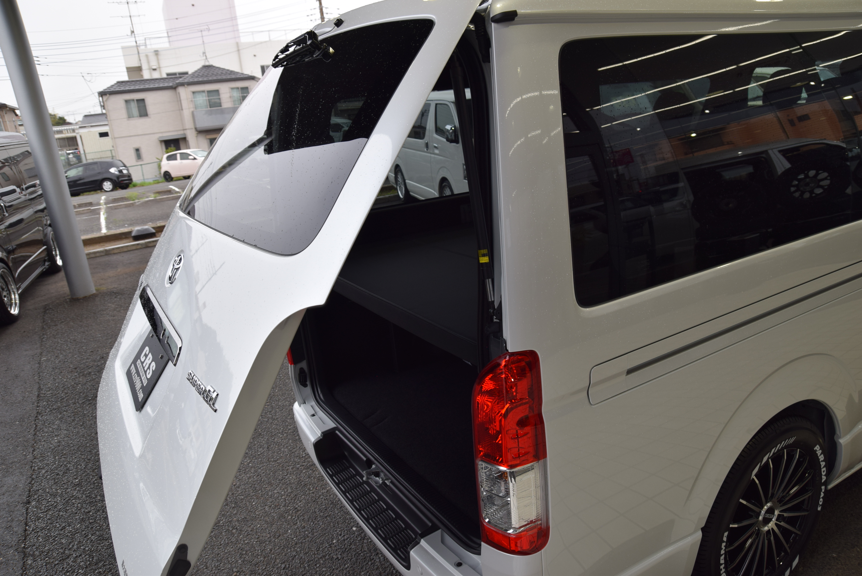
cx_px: 431
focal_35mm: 26
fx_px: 611
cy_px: 288
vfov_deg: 50.5
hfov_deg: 70.4
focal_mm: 17
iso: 200
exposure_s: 1/160
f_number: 6.3
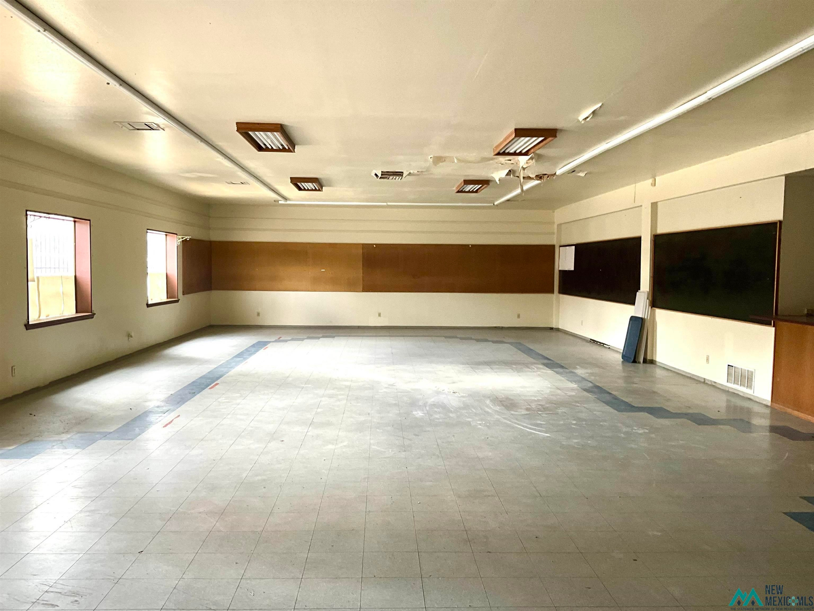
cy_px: 306
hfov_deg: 61.7
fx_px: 682
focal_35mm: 29
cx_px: 407
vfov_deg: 48.2
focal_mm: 3
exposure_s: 1/60
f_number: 1.8
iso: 80
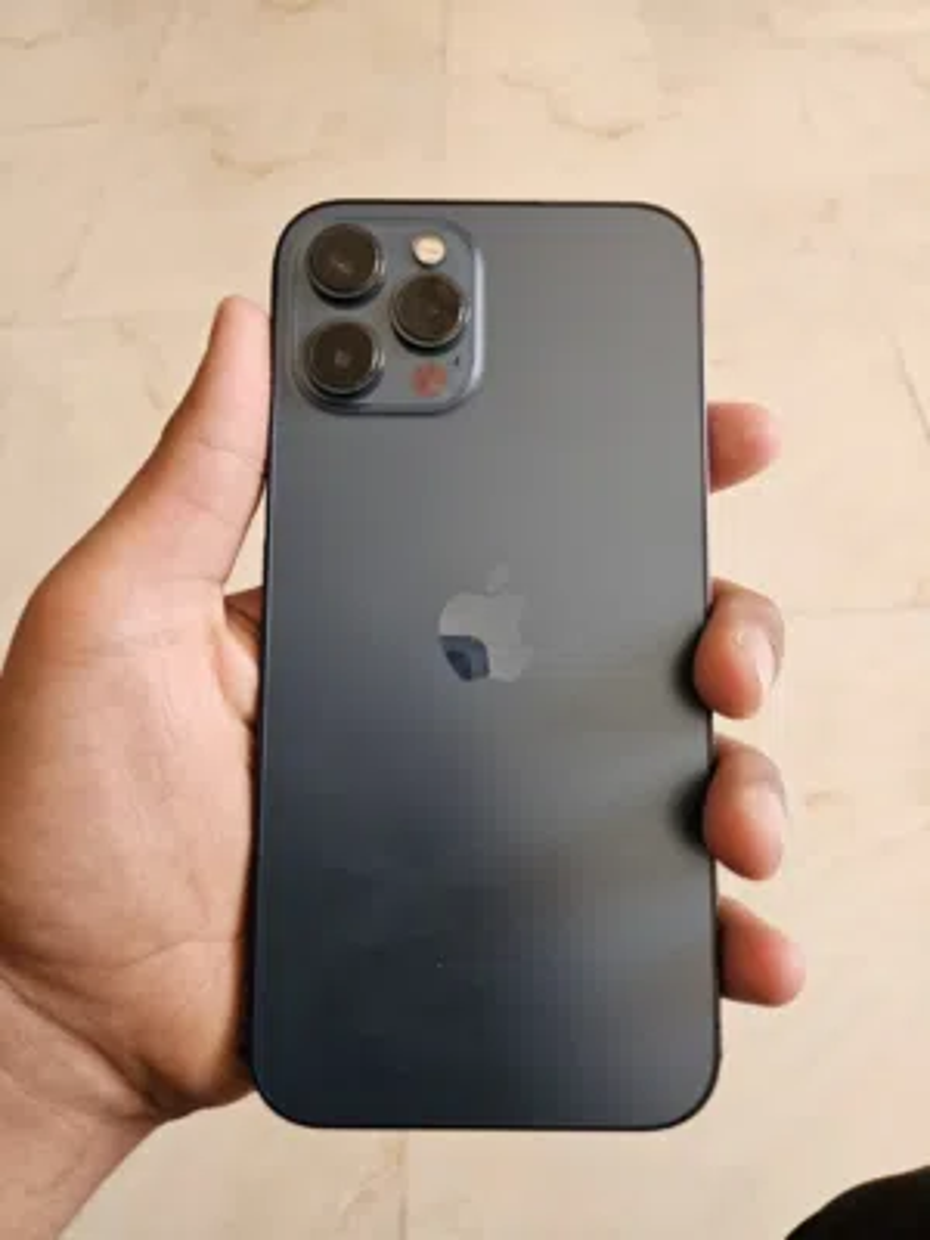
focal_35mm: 23
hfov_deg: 58.9
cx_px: 465
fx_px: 824
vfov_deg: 73.9
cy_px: 620
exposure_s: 1/170
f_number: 1.8
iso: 320
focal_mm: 5.4
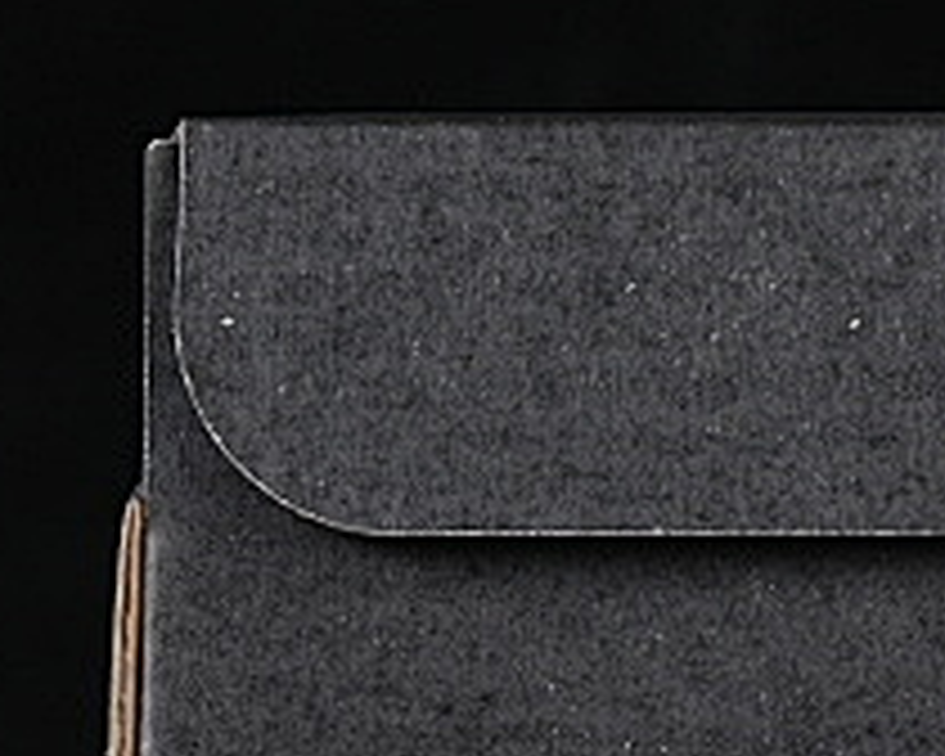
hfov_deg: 5.3
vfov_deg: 4.3
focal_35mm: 362
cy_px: 549
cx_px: 1570
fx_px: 10125
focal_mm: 50
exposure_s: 1/60
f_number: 6.3
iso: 160
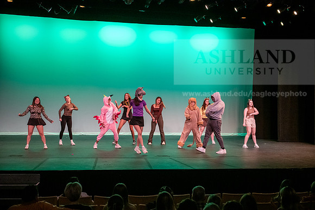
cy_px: 105
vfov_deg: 24.6
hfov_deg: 36.2
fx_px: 481
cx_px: 158
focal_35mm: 55
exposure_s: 1/250
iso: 4000
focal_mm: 55
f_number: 3.2
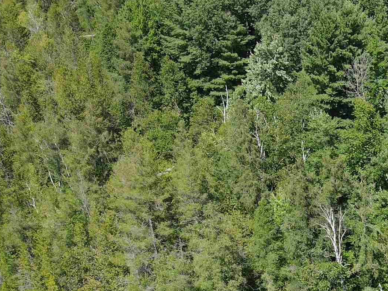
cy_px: 329
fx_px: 785
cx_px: 431
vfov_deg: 20.0
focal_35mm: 70
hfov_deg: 25.6
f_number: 2.8
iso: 100
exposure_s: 1/400
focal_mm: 4.5
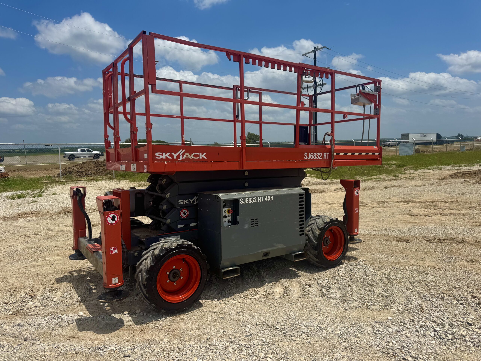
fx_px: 333
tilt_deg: -5.6
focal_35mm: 24
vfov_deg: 56.8
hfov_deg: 71.6
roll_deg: +1.3
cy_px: 180
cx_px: 240
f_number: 1.78
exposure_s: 1/10417
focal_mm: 6.76
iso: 80
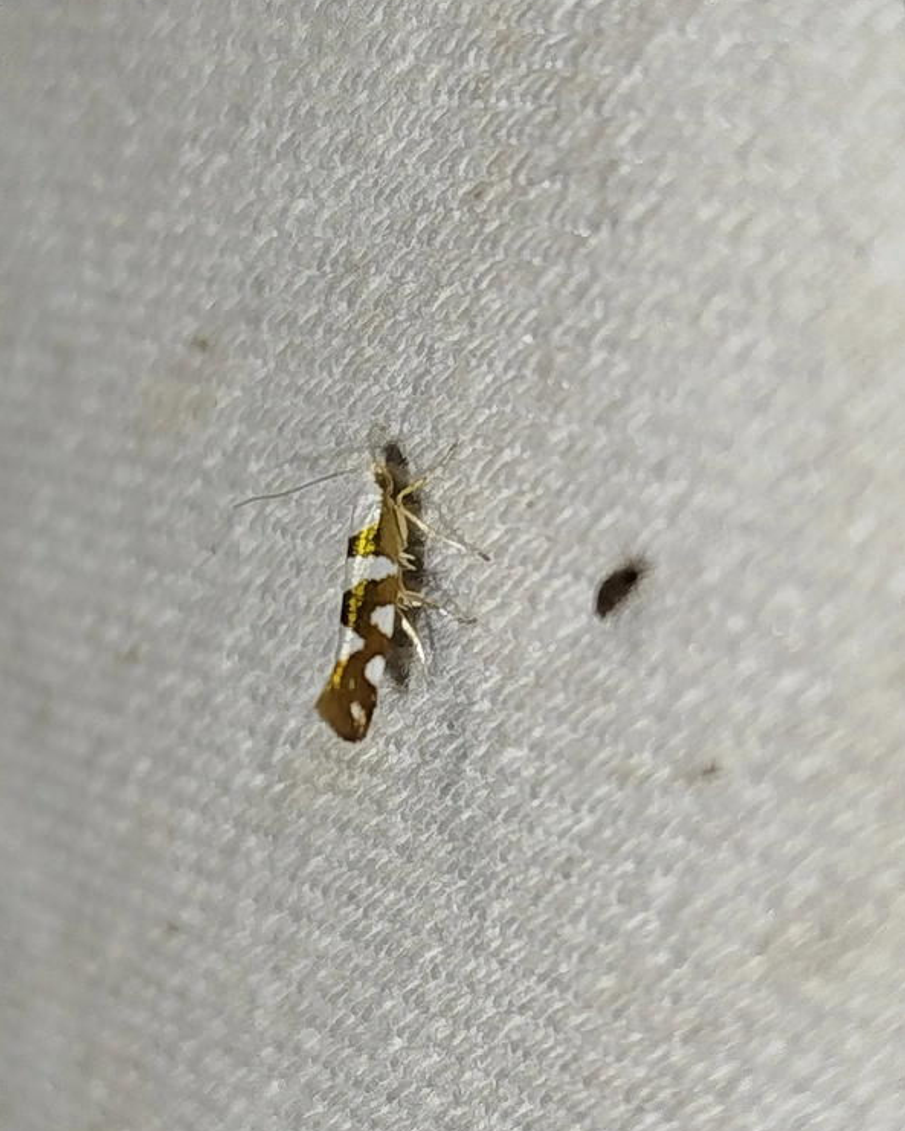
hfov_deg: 15.7
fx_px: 3280
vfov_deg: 19.6
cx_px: 453
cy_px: 591
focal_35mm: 98
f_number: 1.7
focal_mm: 5.31
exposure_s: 1/100
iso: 80
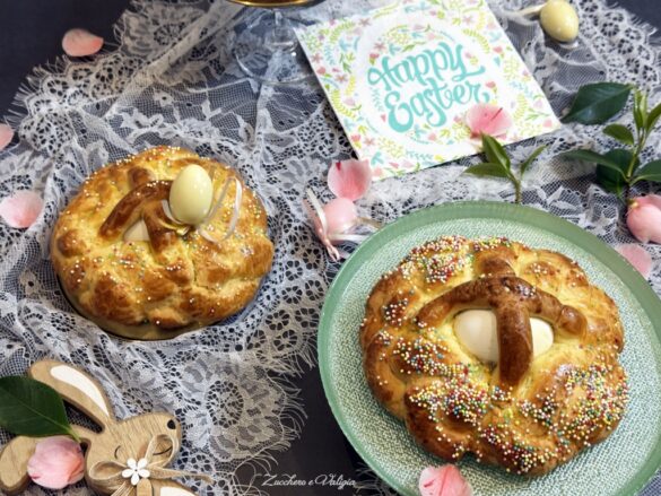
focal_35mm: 48
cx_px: 330
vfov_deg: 30.3
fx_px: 917
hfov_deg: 39.6
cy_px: 248
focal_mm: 6.86
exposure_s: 1/33
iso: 200
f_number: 1.78
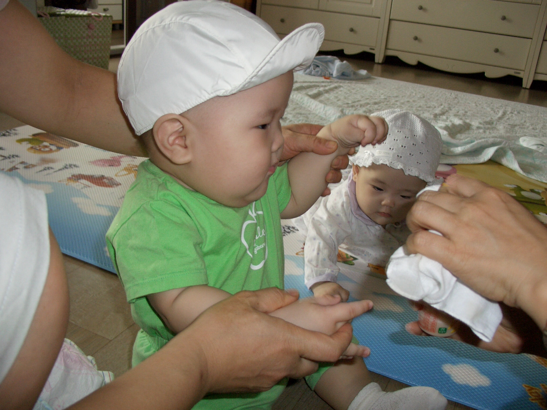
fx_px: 521
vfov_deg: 42.9
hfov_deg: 55.4
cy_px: 205
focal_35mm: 33
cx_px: 274
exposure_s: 1/60
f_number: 2.8
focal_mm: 7.1
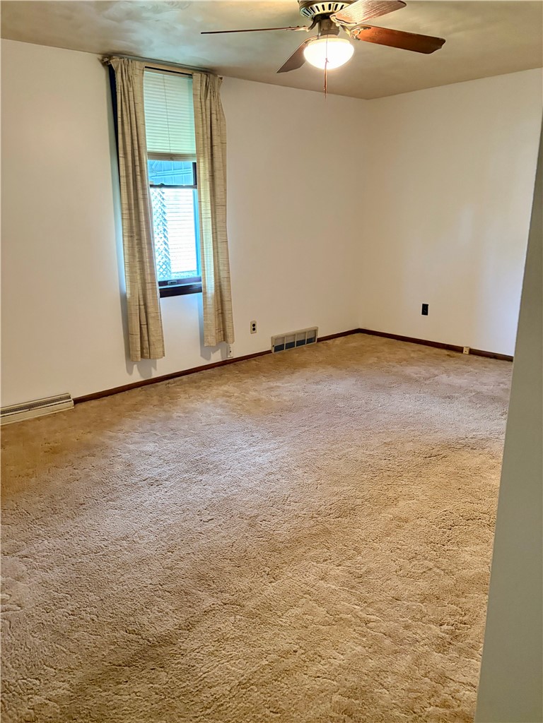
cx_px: 272
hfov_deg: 53.1
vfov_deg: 67.3
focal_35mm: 26
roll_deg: +0.8
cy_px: 362
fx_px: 544
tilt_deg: -14.8
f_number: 1.6
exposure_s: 1/40
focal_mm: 5.96
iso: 500
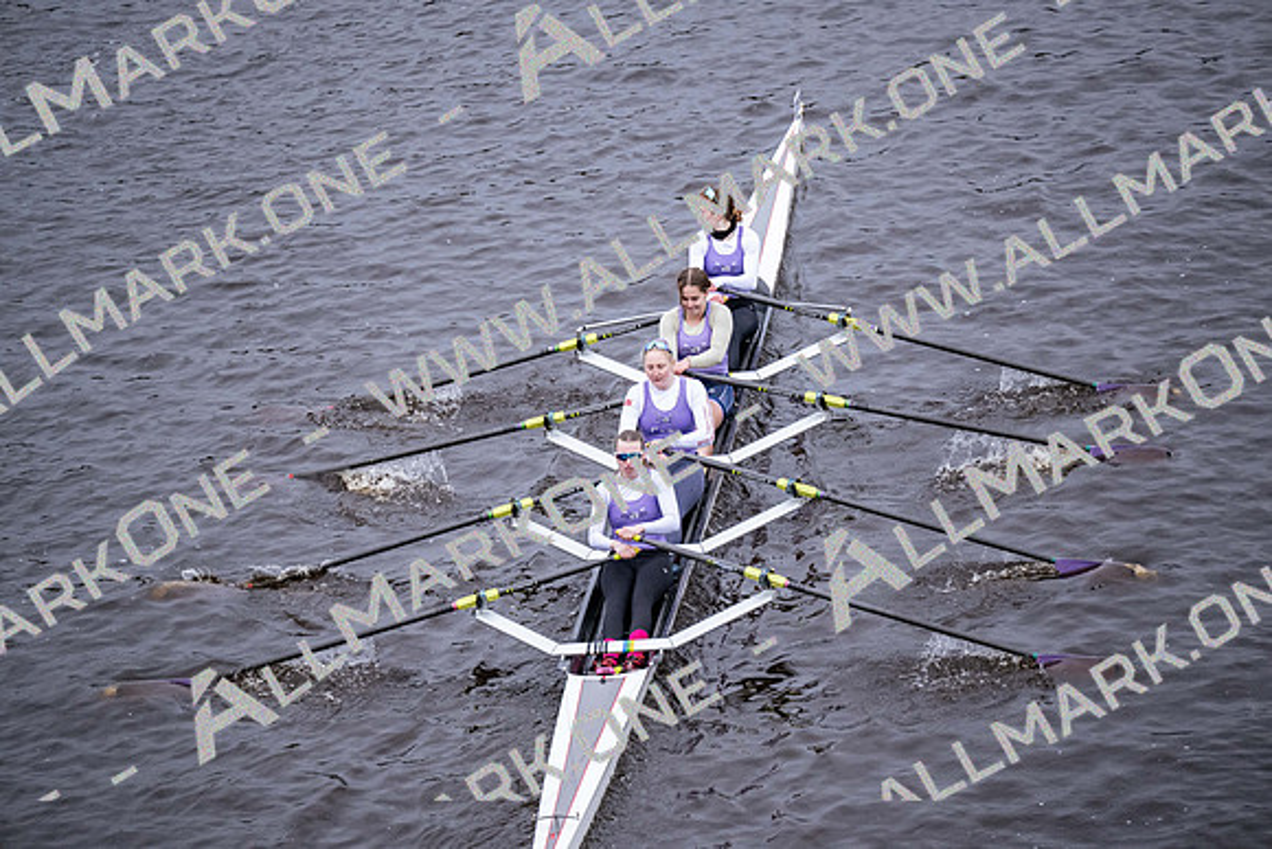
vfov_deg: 6.9
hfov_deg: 10.3
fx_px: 7068
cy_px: 424
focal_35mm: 200
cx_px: 636
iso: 2200
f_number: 2.8
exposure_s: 1/2000
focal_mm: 200
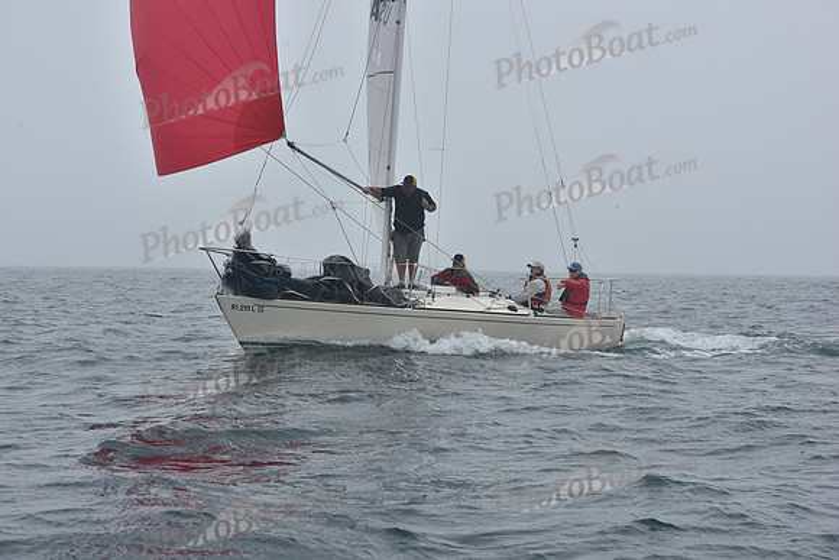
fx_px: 1981
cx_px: 420
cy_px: 280
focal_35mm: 85
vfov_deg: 16.1
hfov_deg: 23.9
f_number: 9
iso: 250
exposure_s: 1/800
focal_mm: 85
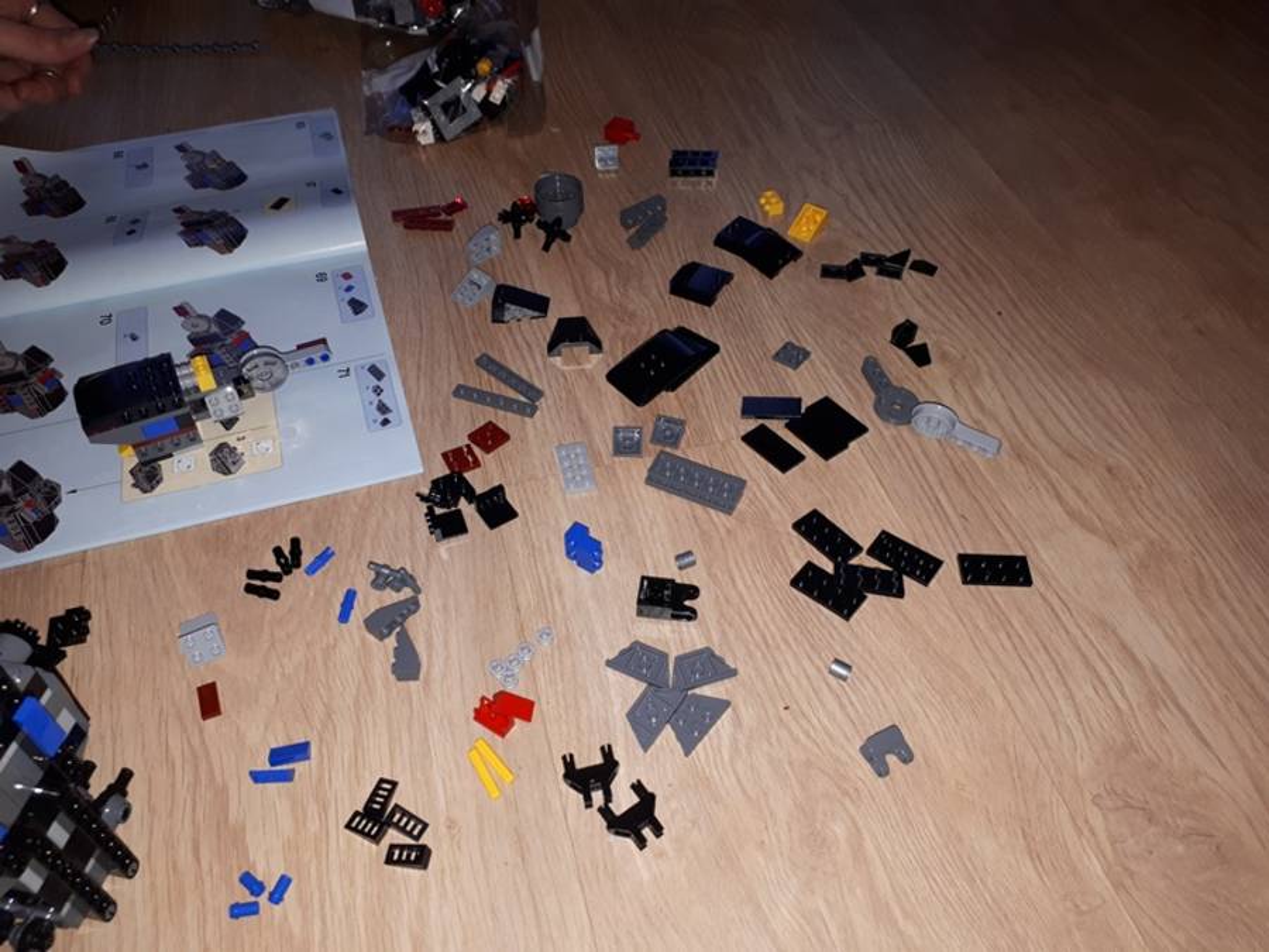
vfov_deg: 51.4
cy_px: 476
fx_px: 990
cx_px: 634
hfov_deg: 65.3
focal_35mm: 27
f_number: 1.9
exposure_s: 1/33
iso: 64
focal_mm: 3.6
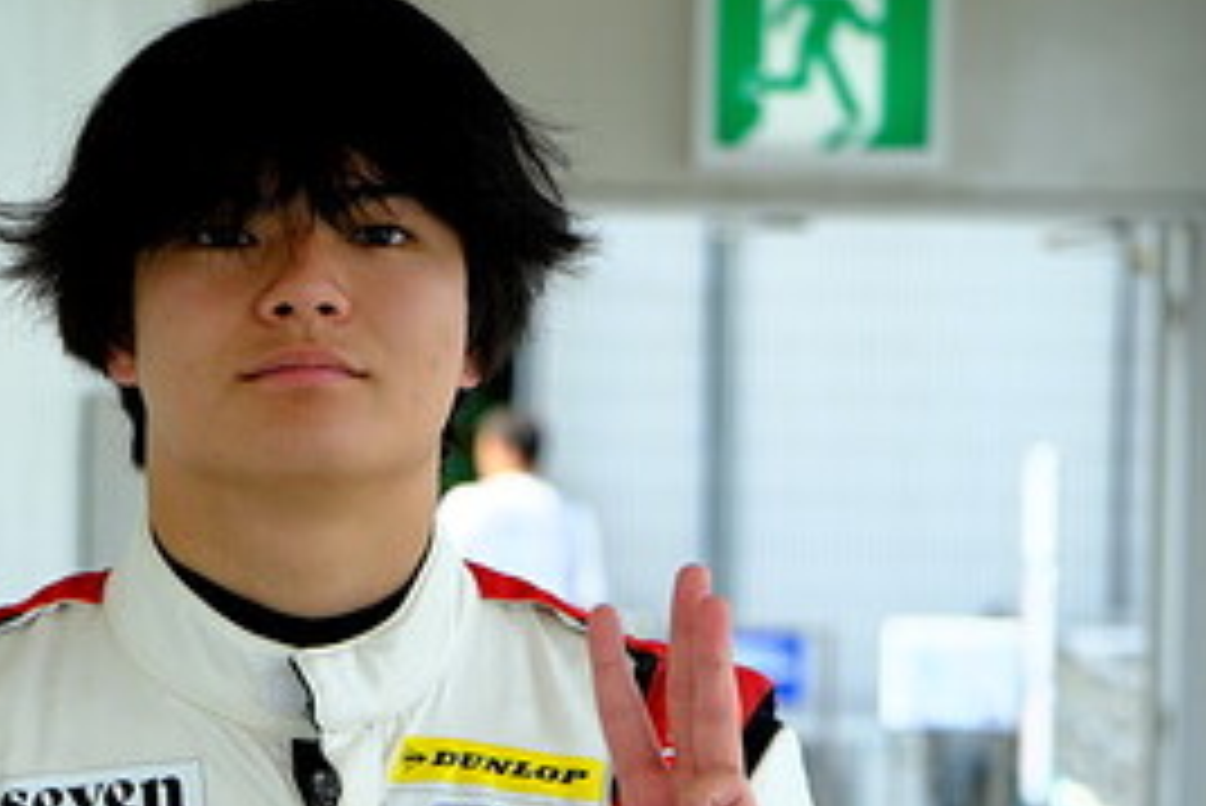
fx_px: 4324
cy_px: 549
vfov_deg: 10.6
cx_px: 270
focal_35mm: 129
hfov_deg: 15.8
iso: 200
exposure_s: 1/680
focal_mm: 42.9
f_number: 2.8
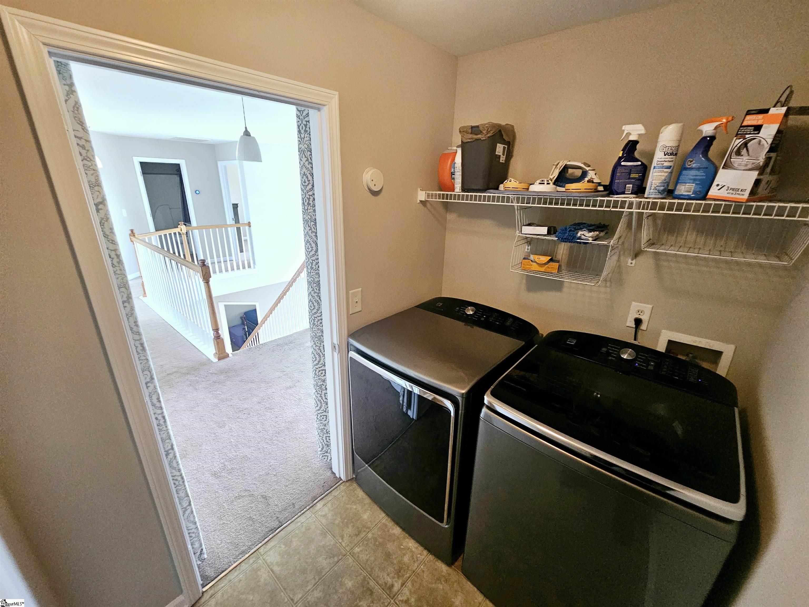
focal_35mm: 13
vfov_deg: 89.9
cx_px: 404
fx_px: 304
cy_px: 304
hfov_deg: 106.2
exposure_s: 1/40
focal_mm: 2.2
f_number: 2.2
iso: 320
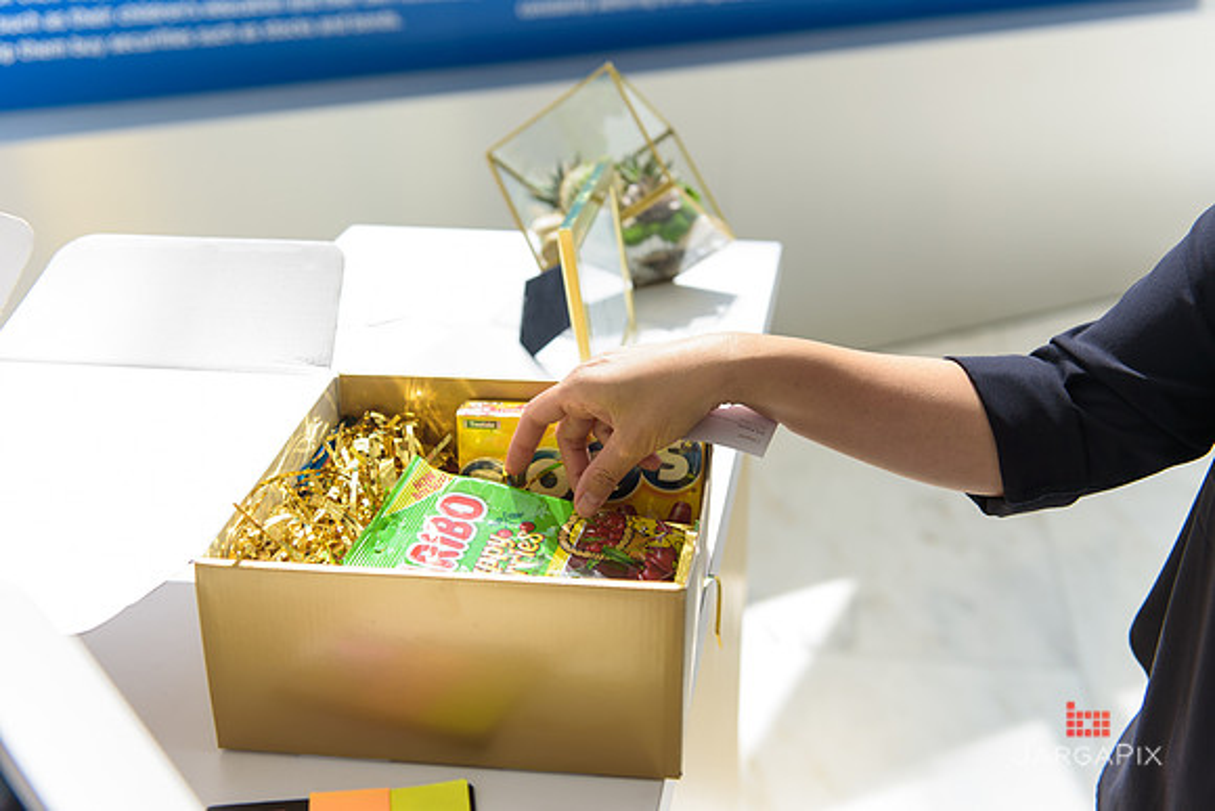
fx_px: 1350
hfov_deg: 48.4
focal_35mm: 40
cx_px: 608
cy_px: 406
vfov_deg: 33.4
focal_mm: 40
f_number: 3.2
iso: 200
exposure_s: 1/640
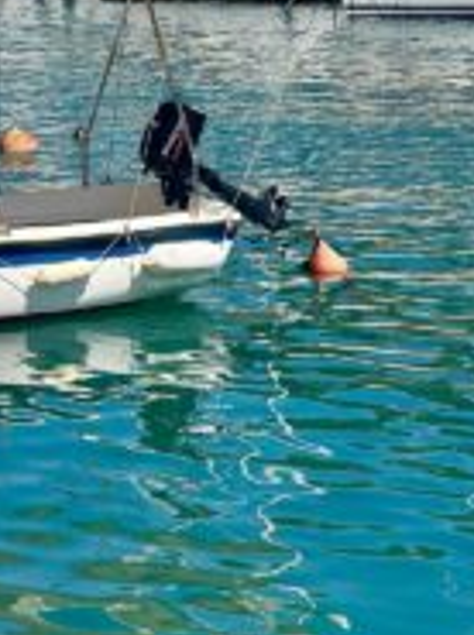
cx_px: -81
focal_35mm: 130
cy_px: -165
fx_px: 2382
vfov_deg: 14.6
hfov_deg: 11.2
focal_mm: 6.86
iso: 80
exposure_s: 1/9804
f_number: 1.78
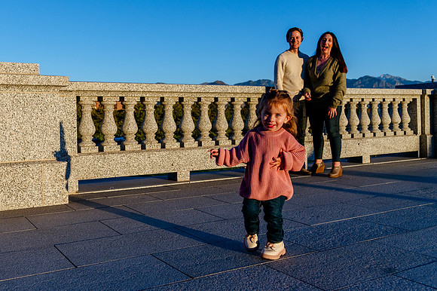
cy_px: 115
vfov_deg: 37.0
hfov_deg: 52.8
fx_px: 433
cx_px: 158
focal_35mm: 36
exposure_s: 1/5000
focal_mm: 24
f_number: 4
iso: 500
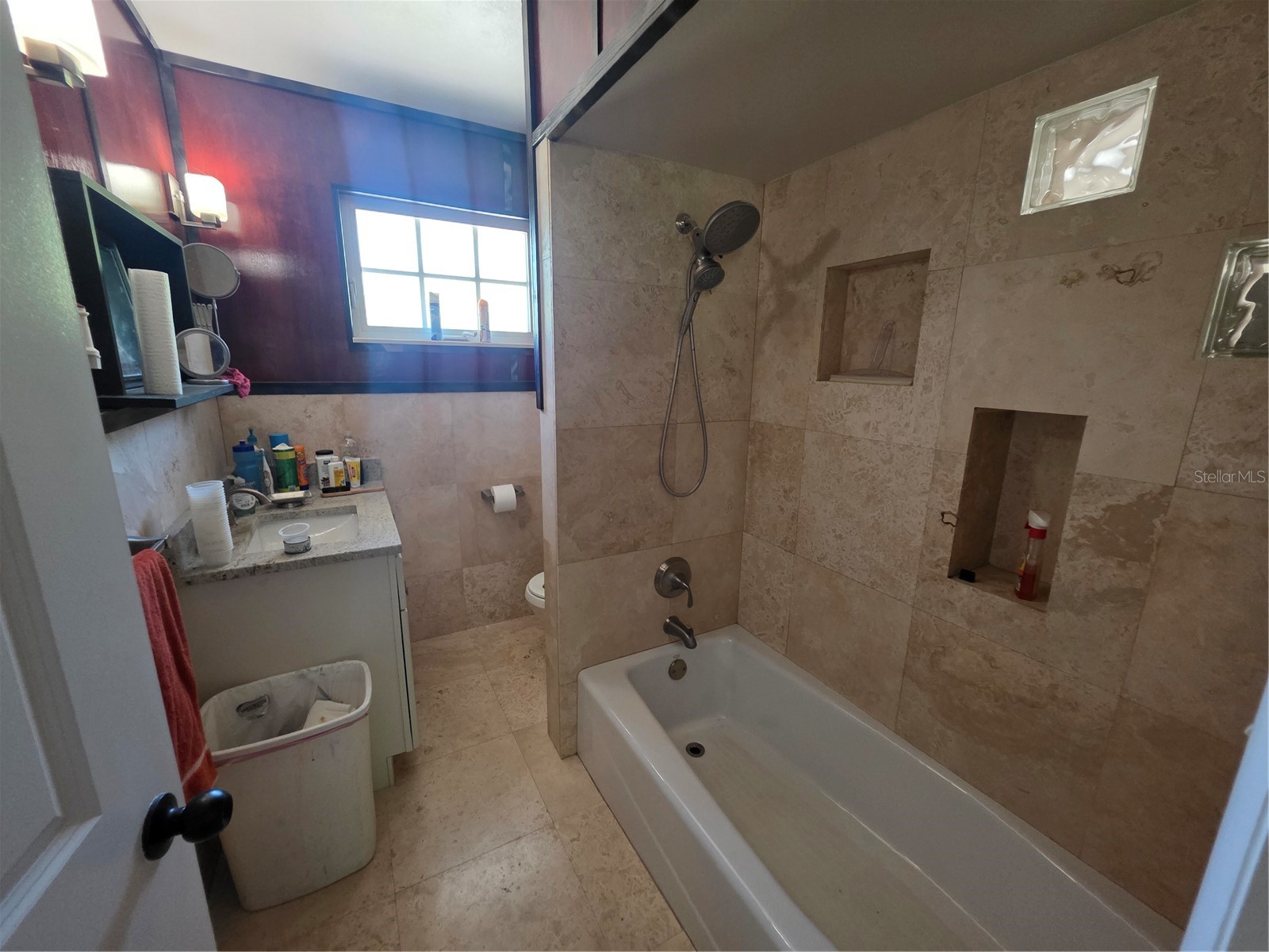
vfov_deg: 89.9
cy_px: 476
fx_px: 477
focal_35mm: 13
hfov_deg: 106.2
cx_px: 634
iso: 800
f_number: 1.9
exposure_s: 1/60
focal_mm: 2.2
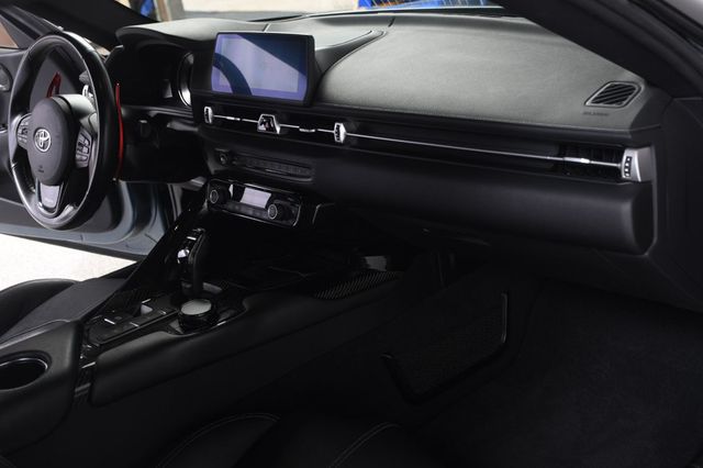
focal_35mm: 48
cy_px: 234
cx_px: 352
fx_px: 937
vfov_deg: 28.0
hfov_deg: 41.1
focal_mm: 32
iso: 100
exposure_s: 1/160
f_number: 4
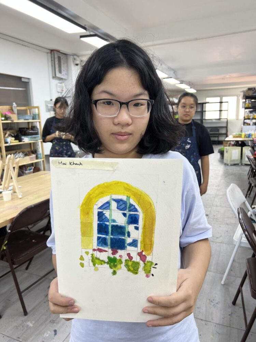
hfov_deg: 53.1
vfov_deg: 67.3
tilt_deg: -11.3
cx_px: 128
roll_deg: +2.0
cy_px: 171
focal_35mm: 26
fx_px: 256
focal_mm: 5.7
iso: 40
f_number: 1.5
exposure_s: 1/100
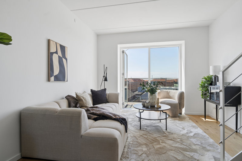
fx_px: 128
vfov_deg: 64.5
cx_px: 121
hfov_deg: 86.9
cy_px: 80
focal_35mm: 19
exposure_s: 1/60
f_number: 6.3
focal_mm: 19
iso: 200
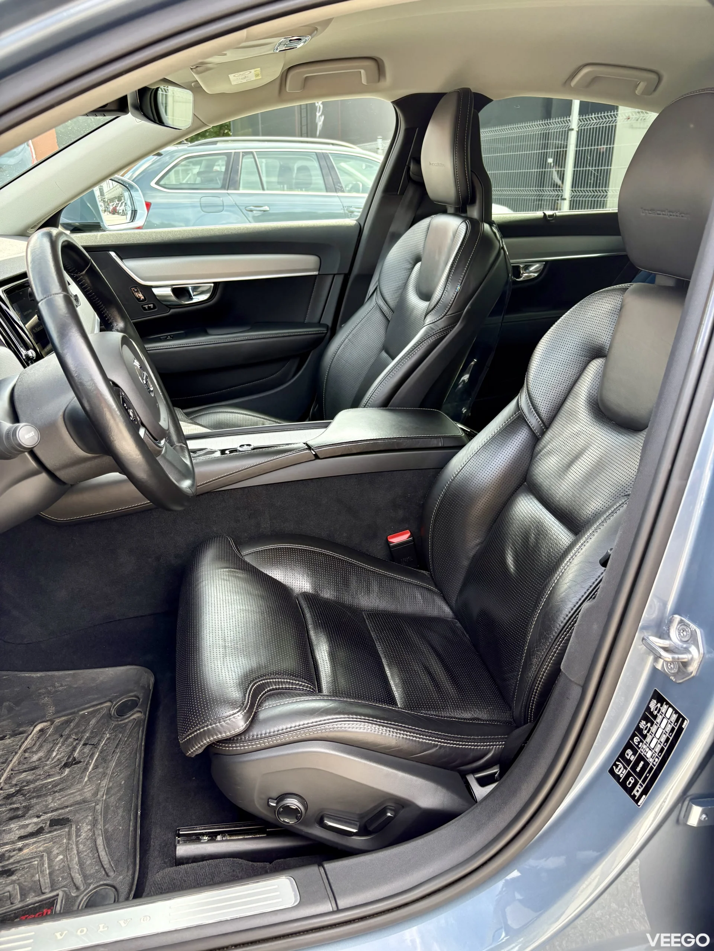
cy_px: 476
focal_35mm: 26
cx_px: 357
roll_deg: +0.3
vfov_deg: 67.3
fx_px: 715
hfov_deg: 53.1
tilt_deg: -21.1
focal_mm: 5.96
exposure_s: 1/232
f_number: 1.6
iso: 80
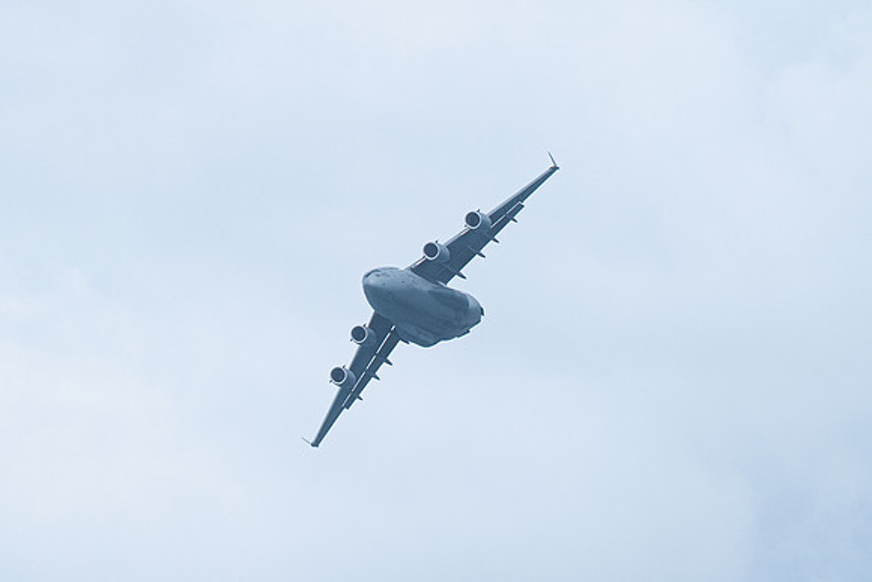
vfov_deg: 2.0
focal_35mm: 700
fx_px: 16967
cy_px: 124
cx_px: 360
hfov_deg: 2.9
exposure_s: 1/1250
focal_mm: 400
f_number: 10
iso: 640
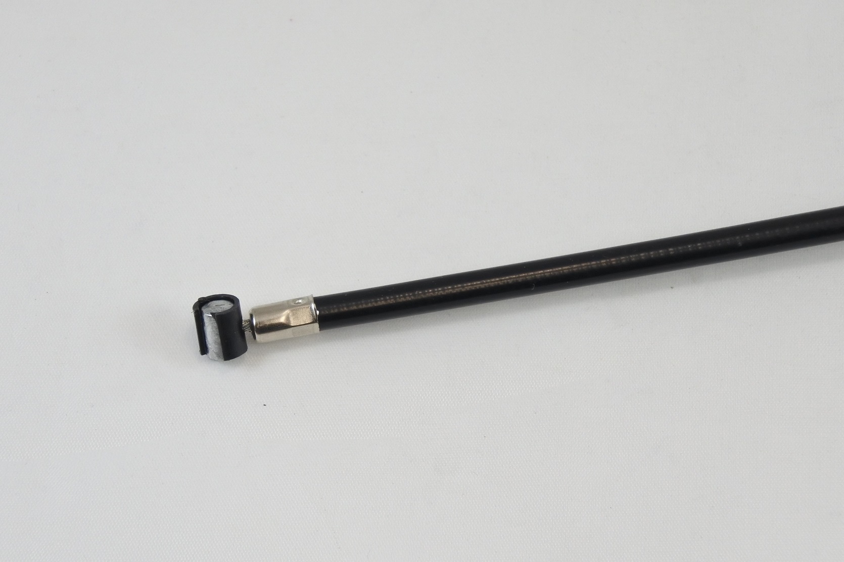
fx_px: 1852
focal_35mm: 79
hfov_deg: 25.7
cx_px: 422
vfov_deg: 17.3
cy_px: 281
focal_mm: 29.4
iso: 500
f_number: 5.6
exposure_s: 1/125
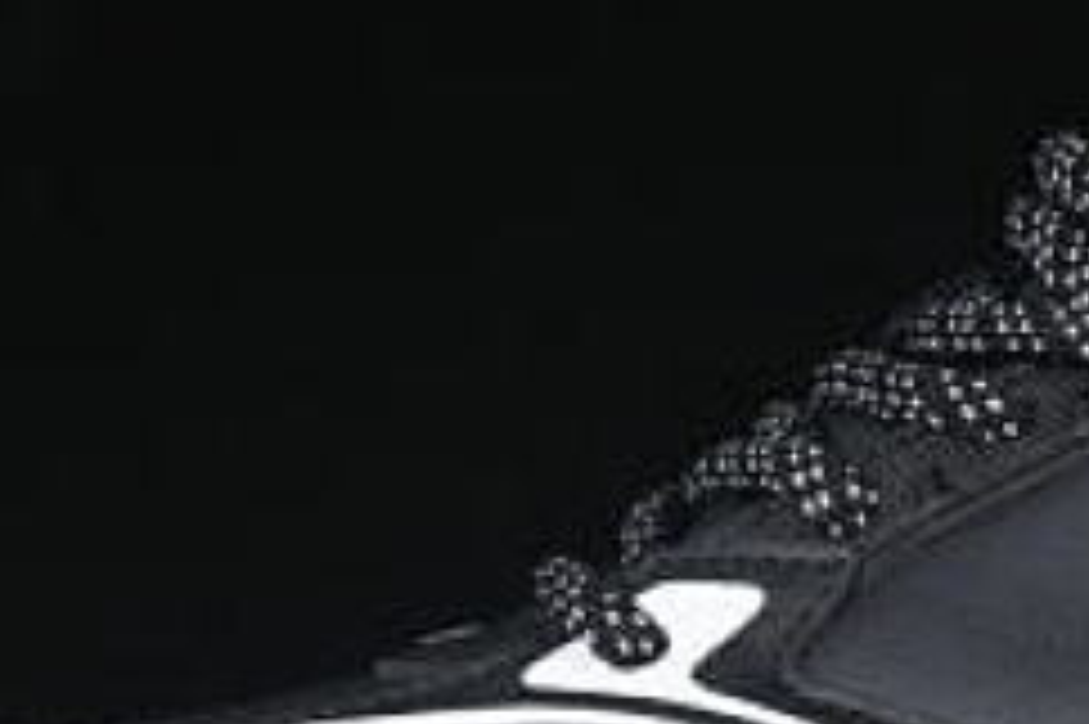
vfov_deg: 4.1
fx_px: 10127
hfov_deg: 6.1
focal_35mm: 335
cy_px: 670
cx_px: 1454
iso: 160
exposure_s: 1/60
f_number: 6.3
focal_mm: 50
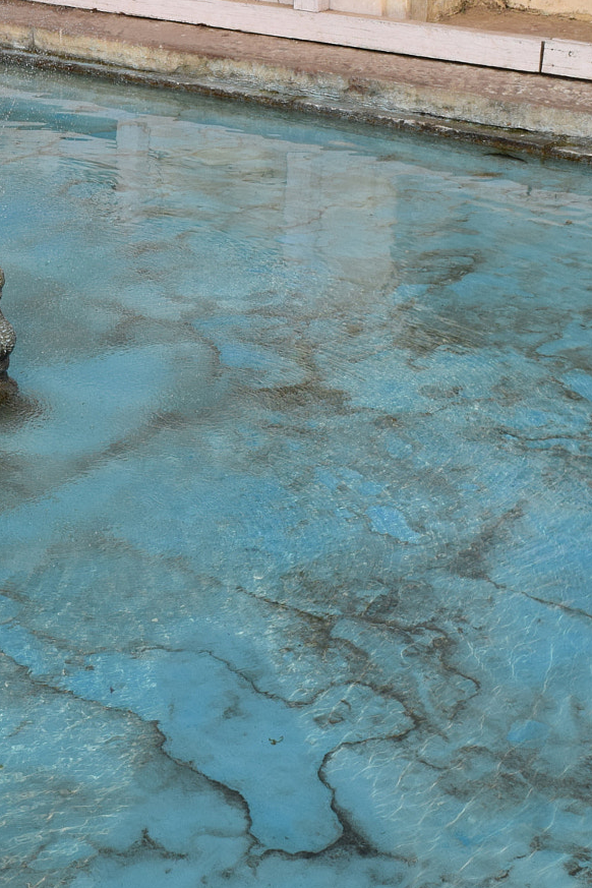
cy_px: 418
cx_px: -22
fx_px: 1899
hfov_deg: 17.3
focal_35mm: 77
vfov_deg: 26.3
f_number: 14
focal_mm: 28
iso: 800
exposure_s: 1/800
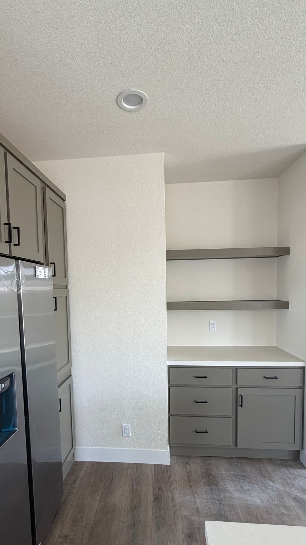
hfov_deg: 58.2
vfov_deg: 89.1
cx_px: 139
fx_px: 274
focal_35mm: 19
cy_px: 309
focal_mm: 2.22
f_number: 2.2
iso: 200
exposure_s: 1/121
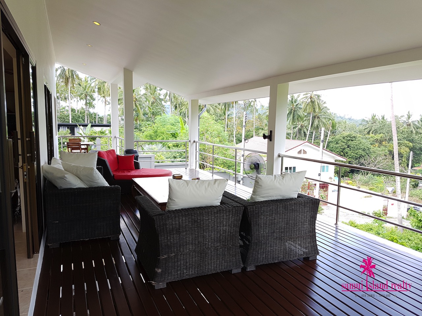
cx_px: 211
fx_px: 317
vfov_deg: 53.1
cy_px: 158
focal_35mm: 26
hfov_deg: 67.3
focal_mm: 4.2
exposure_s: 1/159
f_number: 1.7
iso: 50
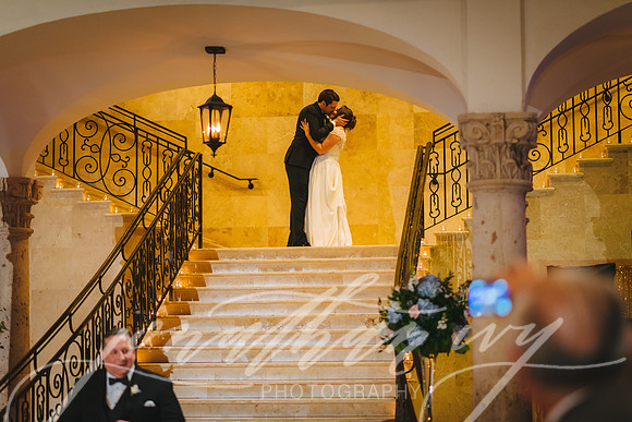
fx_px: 1493
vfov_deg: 16.1
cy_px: 211
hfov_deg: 23.9
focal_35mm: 85
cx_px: 316
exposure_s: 1/160
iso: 1600
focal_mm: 85
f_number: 2
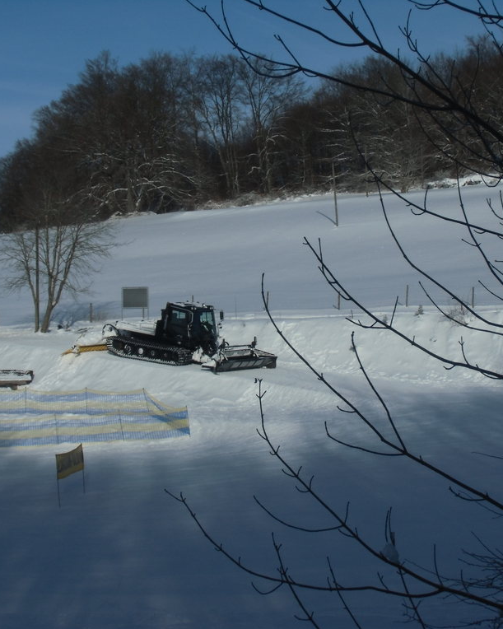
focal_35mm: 68
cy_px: 314
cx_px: 272
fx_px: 1266
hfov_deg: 22.5
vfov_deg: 27.9
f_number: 4.3
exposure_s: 1/1000
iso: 64
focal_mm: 9.16
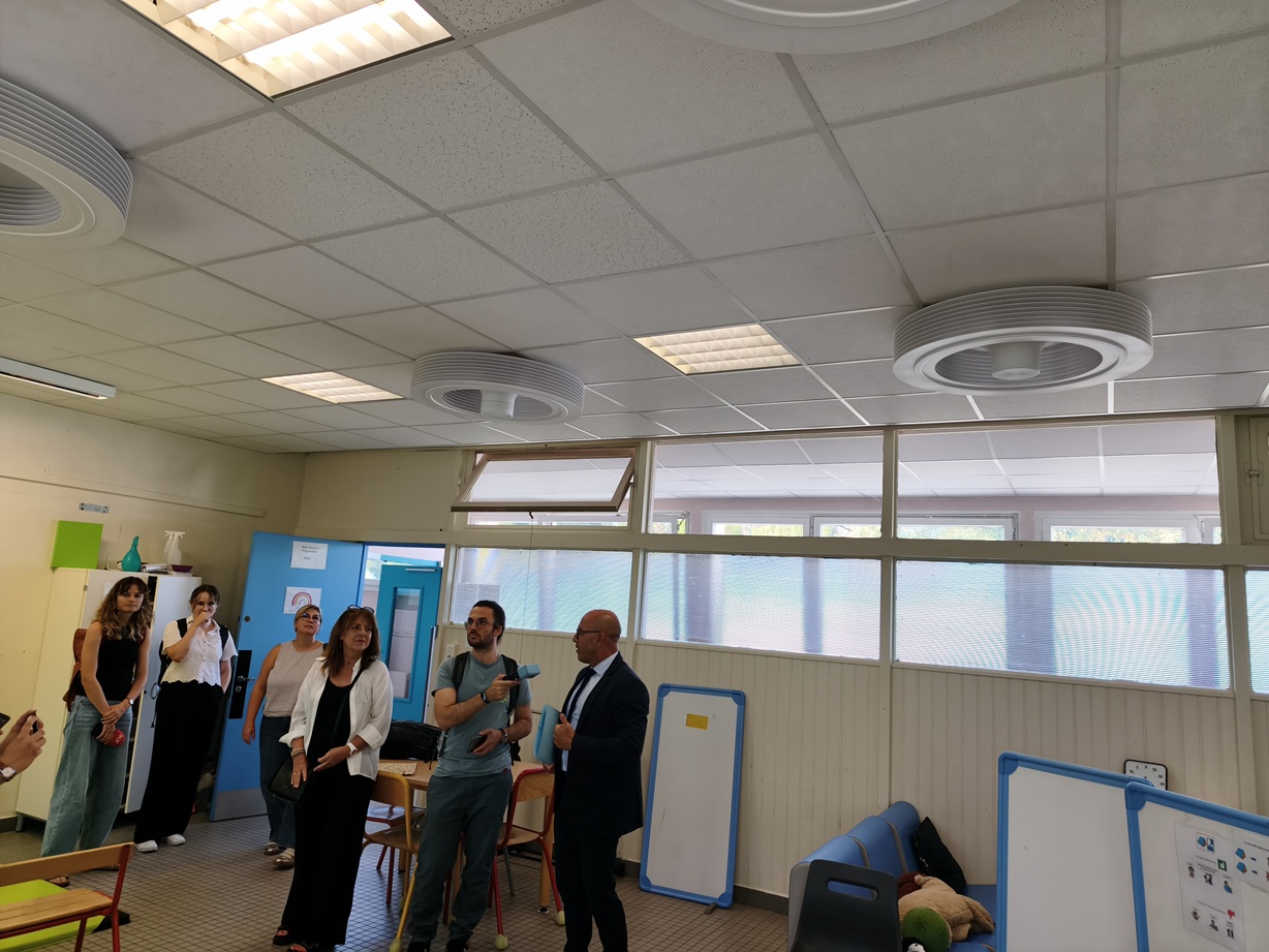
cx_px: 634
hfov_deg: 73.9
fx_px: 843
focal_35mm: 23
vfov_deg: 58.9
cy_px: 476
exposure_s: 1/173
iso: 50
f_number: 1.62
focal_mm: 6.45
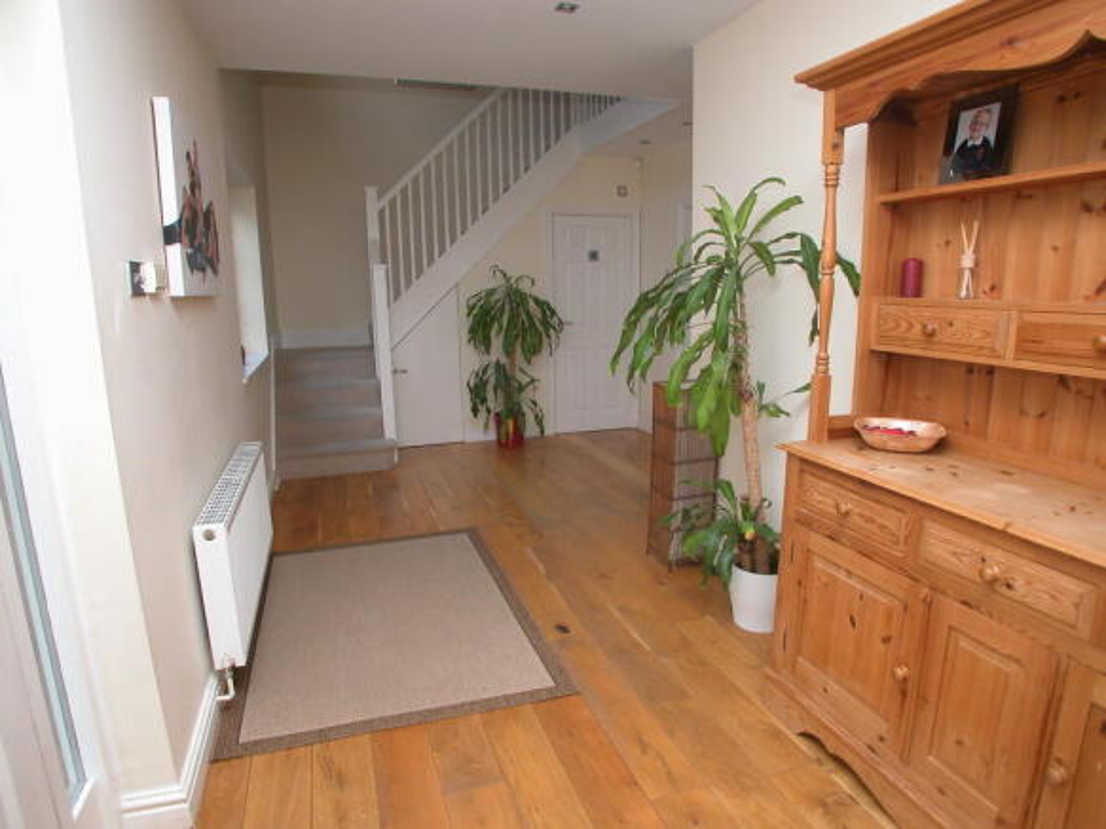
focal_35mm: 28
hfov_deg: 63.5
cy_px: 414
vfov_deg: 49.7
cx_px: 553
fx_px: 894
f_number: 2.8
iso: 125
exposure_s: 1/60
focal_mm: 7.1
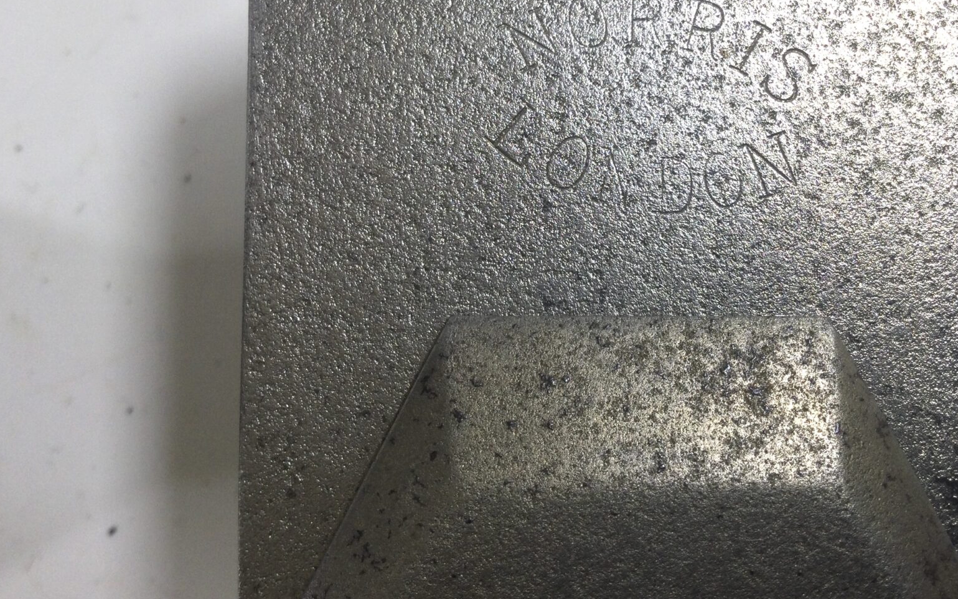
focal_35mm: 41
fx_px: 1070
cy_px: 164
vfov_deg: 30.8
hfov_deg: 48.1
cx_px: 543
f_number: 2.4
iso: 32
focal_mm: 3.3
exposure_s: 1/100
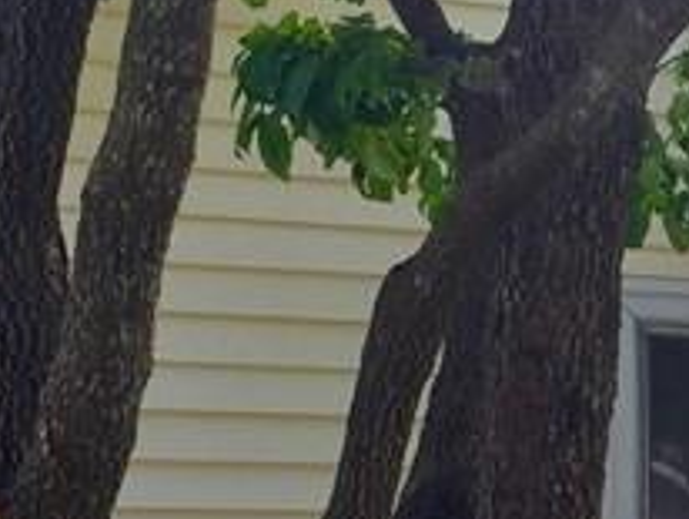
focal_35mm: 144
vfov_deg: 10.2
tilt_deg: +5.0
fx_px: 2870
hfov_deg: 12.6
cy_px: 569
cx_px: 1191
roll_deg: -0.3
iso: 32
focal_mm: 4.15
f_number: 2.2
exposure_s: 1/648
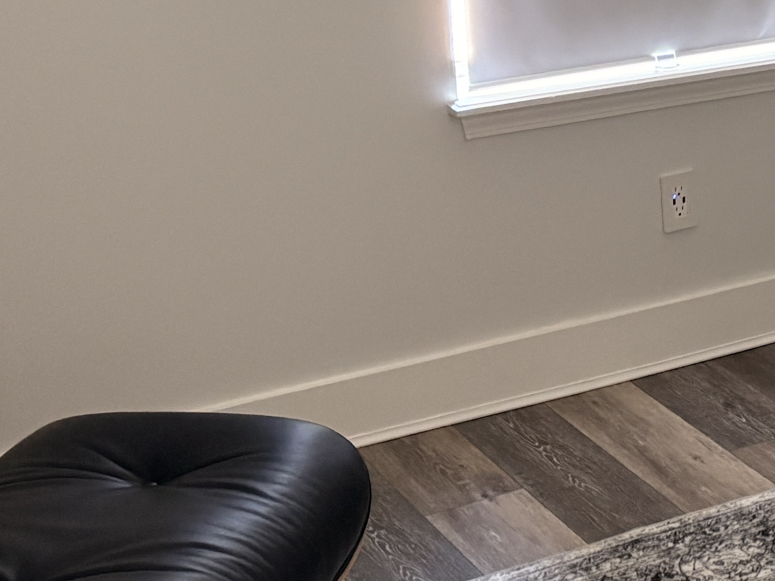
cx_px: 1193
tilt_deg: -16.3
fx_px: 2060
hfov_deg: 18.6
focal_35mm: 92
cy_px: 100
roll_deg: -1.0
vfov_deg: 15.9
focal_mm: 5.96
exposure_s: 1/40
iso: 400
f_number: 1.6
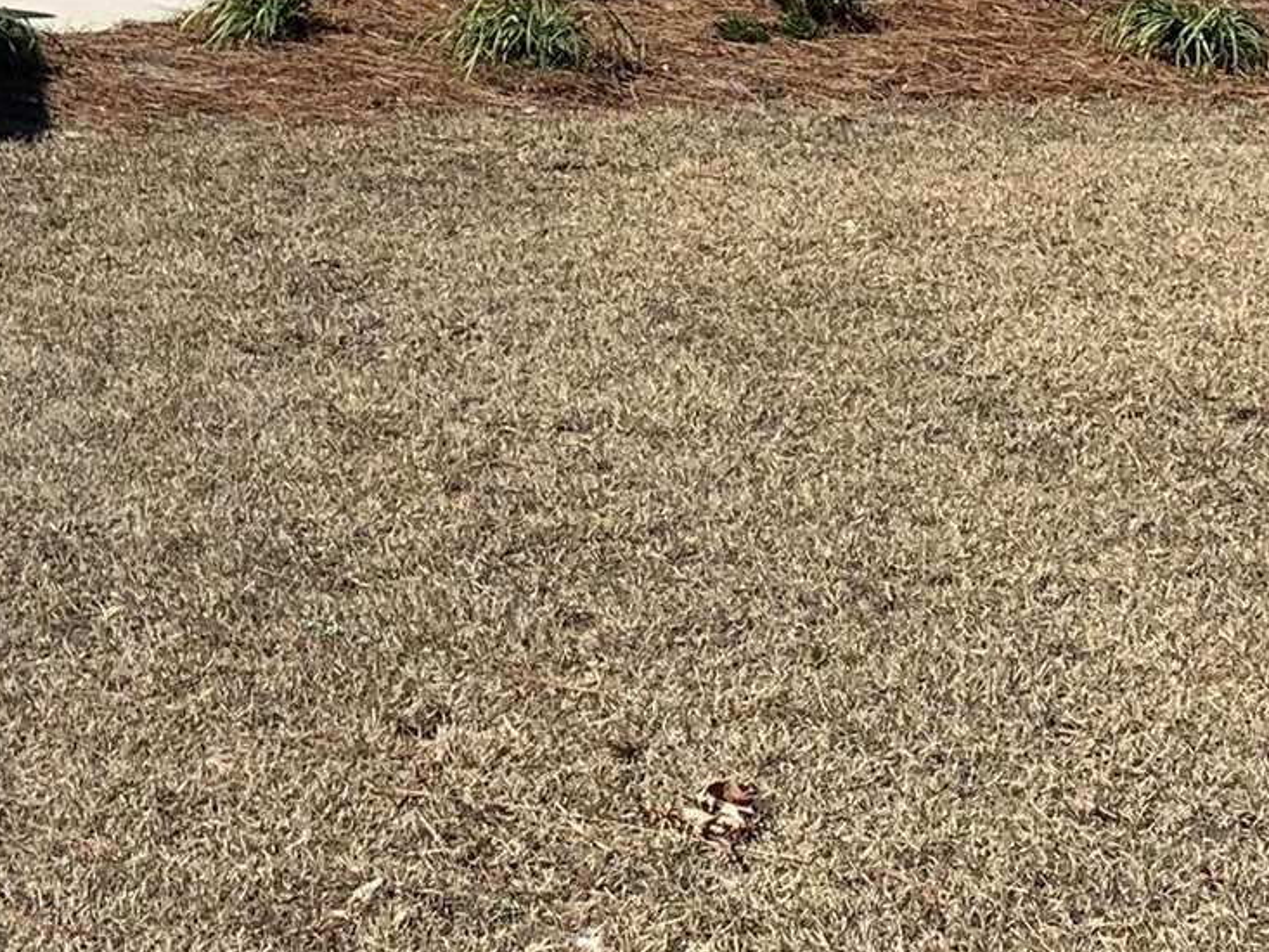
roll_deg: -1.7
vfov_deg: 12.7
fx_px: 3997
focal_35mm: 109
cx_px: -213
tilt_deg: +2.1
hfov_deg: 17.3
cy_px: -571
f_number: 1.8
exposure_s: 1/2833
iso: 25
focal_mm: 4.25
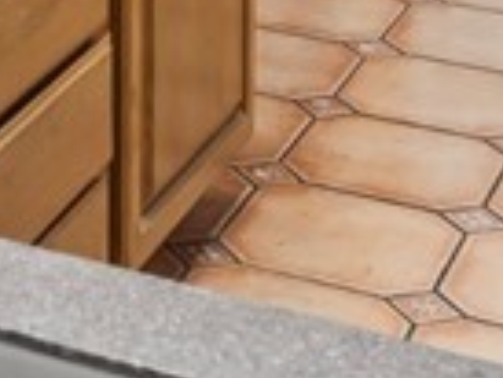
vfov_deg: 8.2
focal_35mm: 152
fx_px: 2211
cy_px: -778
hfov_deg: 12.3
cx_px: -283
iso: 400
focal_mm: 20
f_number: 8
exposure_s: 1/2
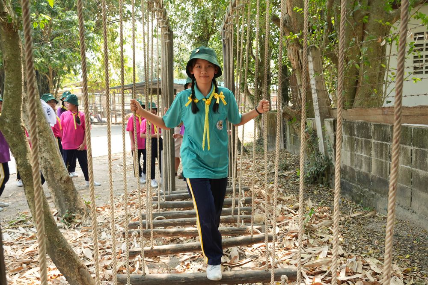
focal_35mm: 33
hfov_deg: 57.2
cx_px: 214
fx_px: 392
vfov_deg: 40.0
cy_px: 142
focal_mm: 22
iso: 250
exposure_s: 1/100
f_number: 5
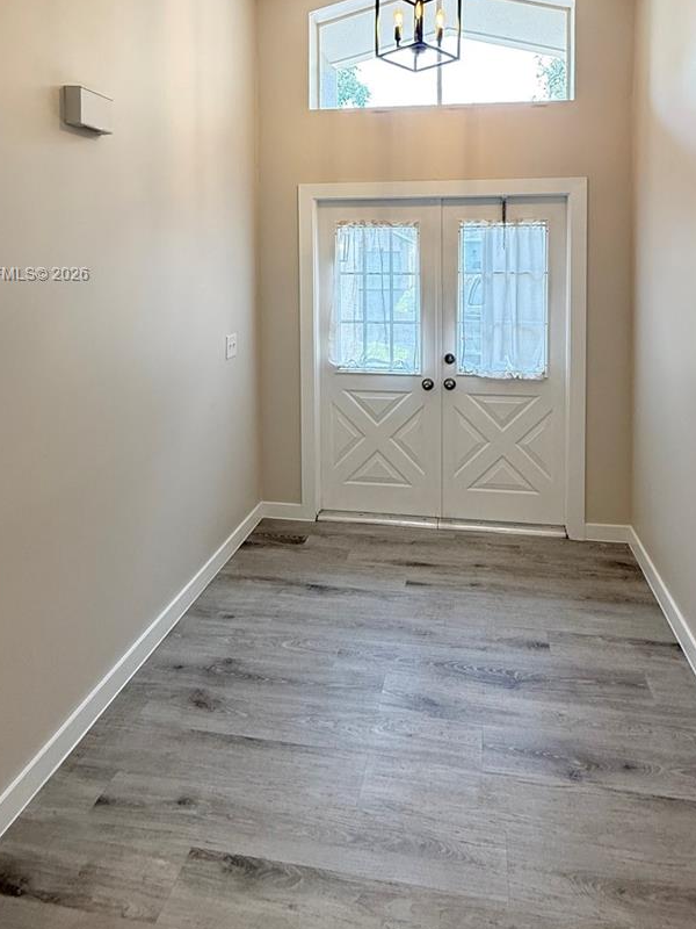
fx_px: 563
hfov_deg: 63.2
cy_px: 275
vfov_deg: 75.3
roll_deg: -0.2
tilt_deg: -1.3
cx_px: 396
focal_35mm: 21
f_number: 2.2
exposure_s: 1/120
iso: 250
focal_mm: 2.22
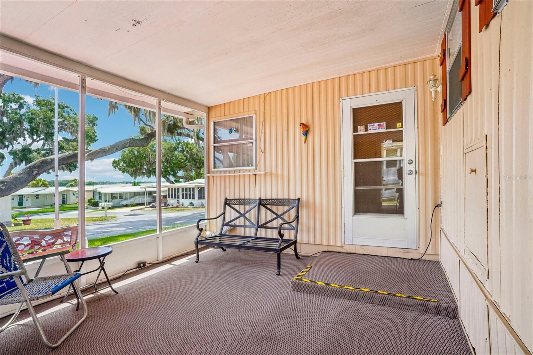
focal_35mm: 17
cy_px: 178
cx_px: 266
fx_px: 252
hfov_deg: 93.3
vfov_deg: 70.4
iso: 400
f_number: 20
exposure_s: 1/13
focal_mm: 17
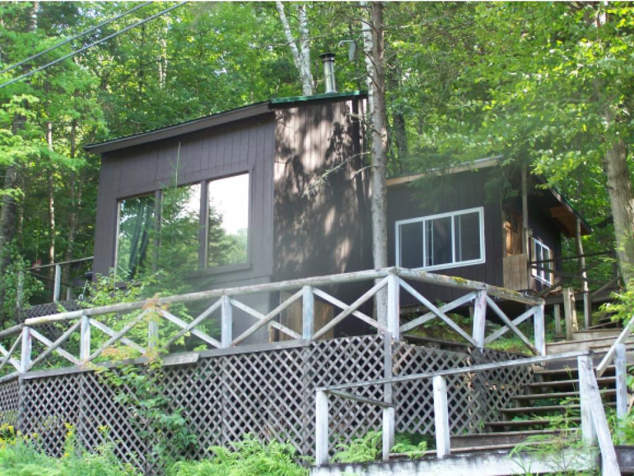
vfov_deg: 21.9
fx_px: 1228
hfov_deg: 29.0
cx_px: 317
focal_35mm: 67
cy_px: 238
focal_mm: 11.1
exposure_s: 1/40
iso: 64
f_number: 3.2
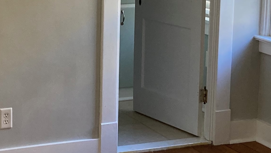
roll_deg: +0.0
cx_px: 44
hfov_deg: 19.5
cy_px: 0
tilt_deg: -8.7
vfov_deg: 11.1
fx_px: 776
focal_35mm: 108
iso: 160
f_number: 1.8
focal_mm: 3.99
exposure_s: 1/60
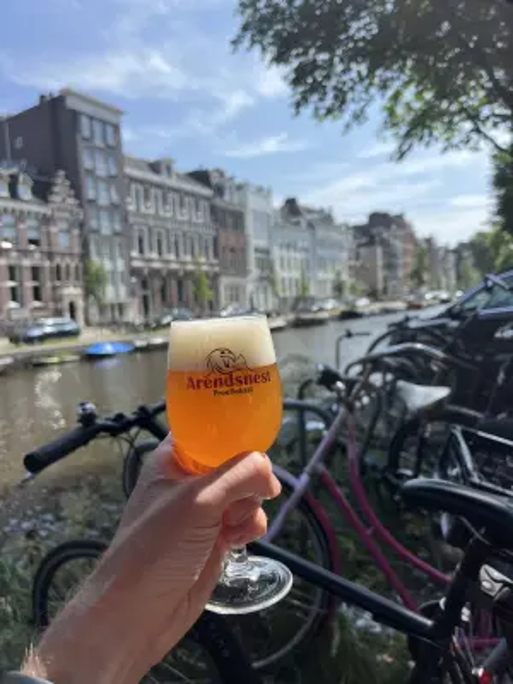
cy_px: 342
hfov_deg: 53.1
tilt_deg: -5.1
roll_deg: +3.4
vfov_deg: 67.3
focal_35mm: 26
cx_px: 256
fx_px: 514
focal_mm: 5.1
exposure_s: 1/2755
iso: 50
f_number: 1.6
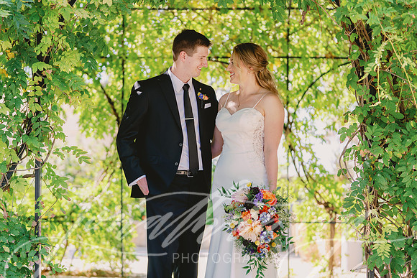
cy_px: 130
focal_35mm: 93
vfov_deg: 14.8
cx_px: 195
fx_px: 1074
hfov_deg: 22.0
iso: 200
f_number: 2.8
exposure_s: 1/400
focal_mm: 87
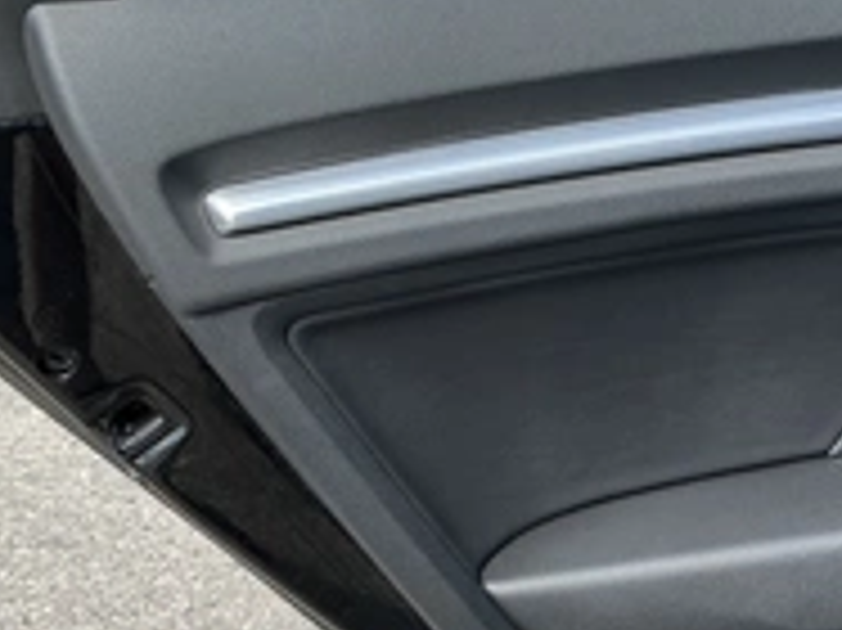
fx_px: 1459
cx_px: 734
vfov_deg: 24.3
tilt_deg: -24.4
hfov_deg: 30.9
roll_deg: +3.1
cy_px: 400
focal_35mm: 60
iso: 25
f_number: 1.8
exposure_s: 1/314
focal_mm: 3
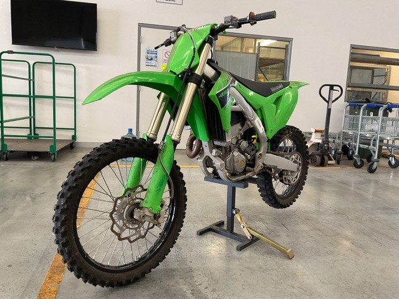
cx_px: 200
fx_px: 334
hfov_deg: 61.7
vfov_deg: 48.2
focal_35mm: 29
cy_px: 150
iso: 100
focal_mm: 3
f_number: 1.8
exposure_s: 1/50
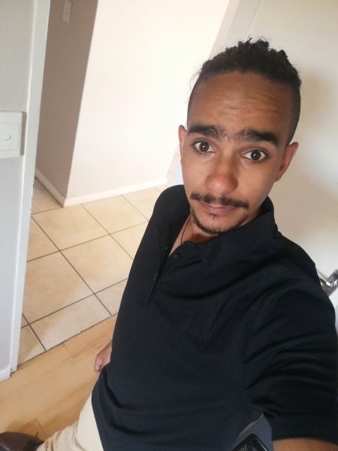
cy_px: 226
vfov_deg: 67.3
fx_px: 338
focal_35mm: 26
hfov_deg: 53.1
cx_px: 169
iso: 160
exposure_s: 1/45
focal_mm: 3.81
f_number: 2
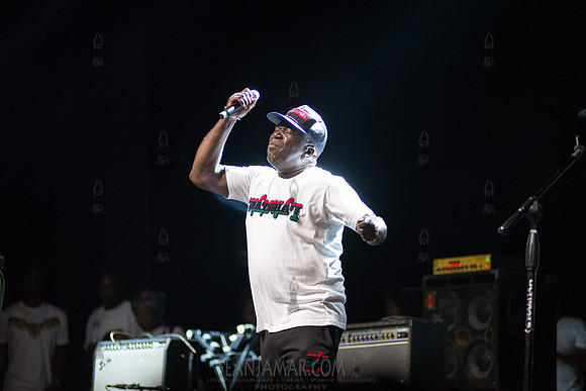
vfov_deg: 9.5
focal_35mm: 145
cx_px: 293
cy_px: 196
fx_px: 2361
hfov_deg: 14.2
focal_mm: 145
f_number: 2.8
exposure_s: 1/320
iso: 4000
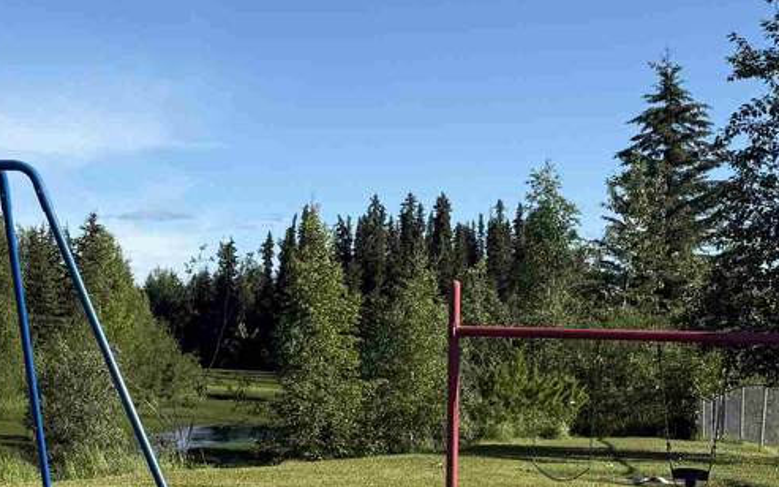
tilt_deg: +1.3
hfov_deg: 26.9
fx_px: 1401
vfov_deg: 19.7
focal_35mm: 66
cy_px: 313
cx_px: -194
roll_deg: -2.7
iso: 80
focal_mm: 6.76
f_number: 1.78
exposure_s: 1/3584
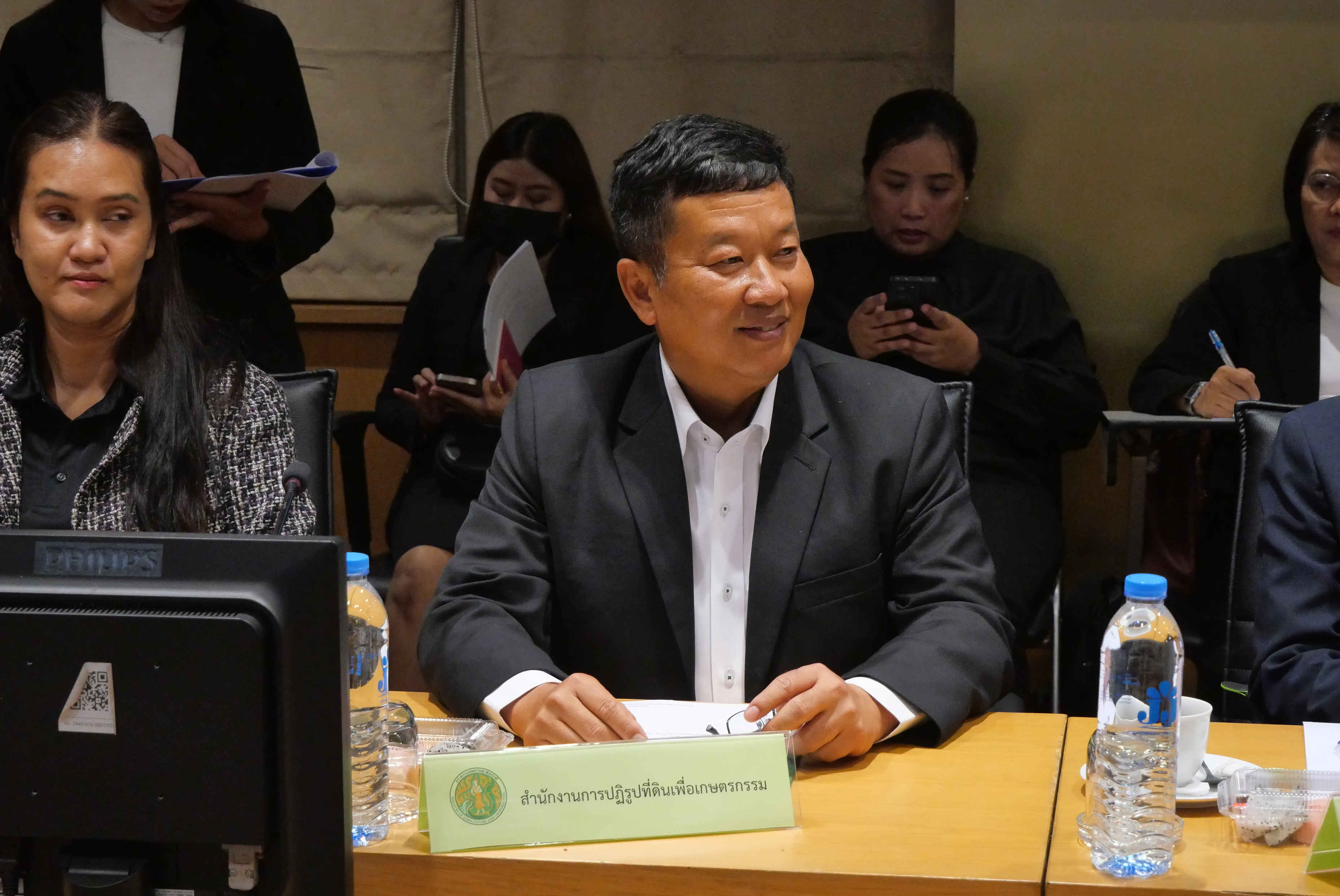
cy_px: 448
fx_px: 3091
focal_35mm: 83
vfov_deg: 16.5
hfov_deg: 24.5
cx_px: 670
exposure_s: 1/125
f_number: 5.5
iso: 2500
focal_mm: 40
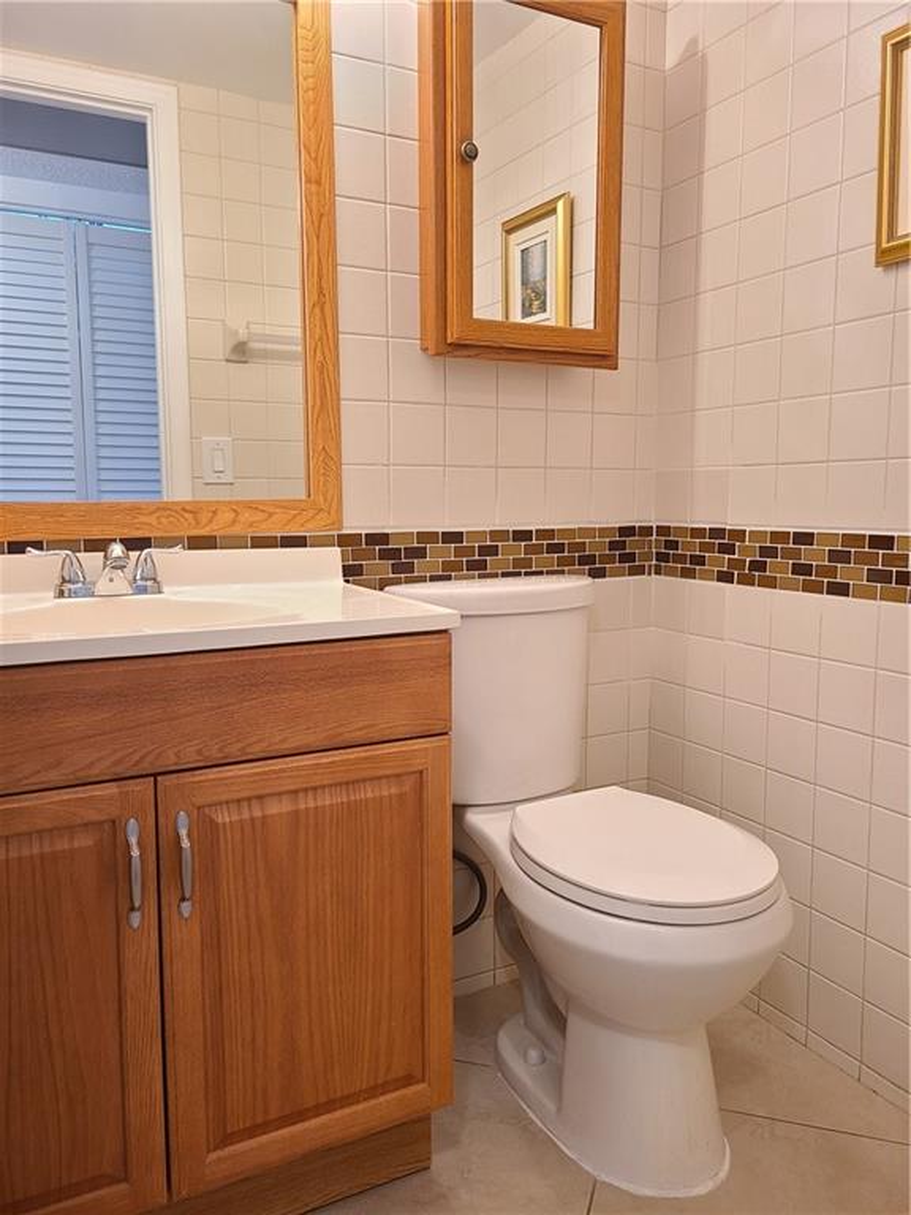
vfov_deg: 67.3
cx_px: 456
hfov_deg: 53.1
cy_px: 608
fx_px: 912
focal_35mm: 26
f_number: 1.8
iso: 160
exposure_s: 1/59
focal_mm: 5.4
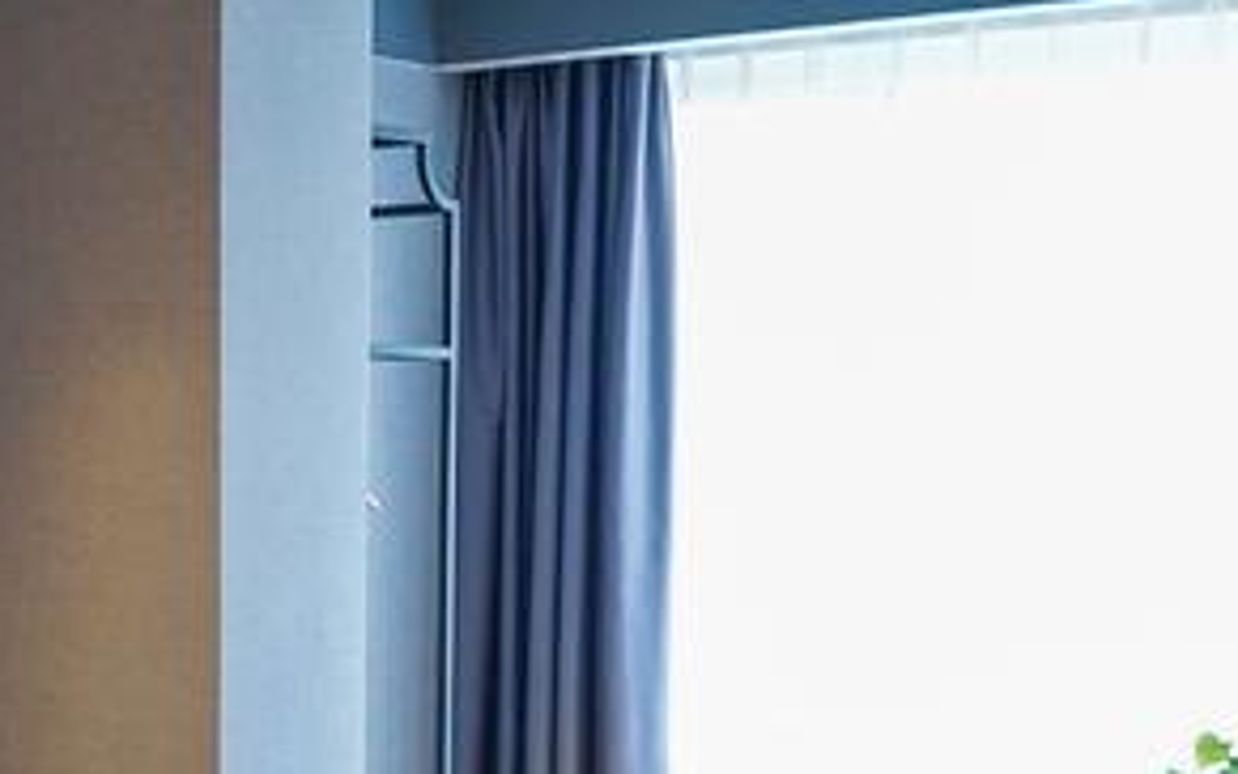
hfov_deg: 23.6
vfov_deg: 15.3
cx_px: 13
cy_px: 727
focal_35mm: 84
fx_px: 2835
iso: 1600
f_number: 4
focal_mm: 16
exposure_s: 1/80
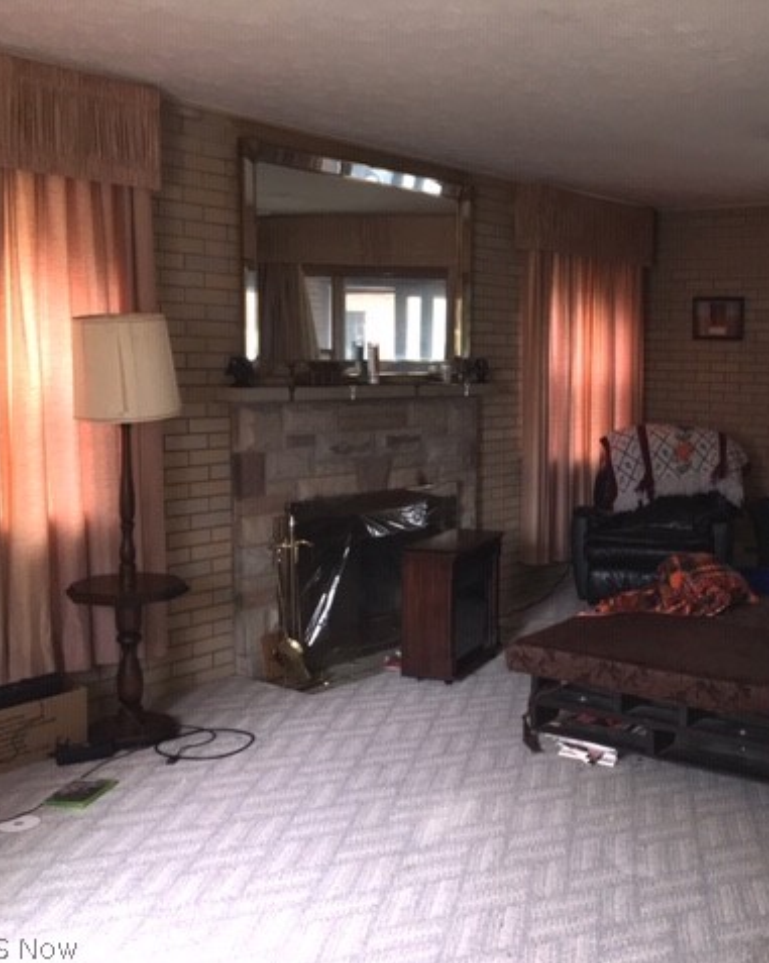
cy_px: 483
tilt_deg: -7.2
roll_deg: -1.0
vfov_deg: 48.0
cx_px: 589
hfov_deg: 38.0
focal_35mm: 38
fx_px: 1082
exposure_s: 1/30
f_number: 2.2
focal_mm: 4.15
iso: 64
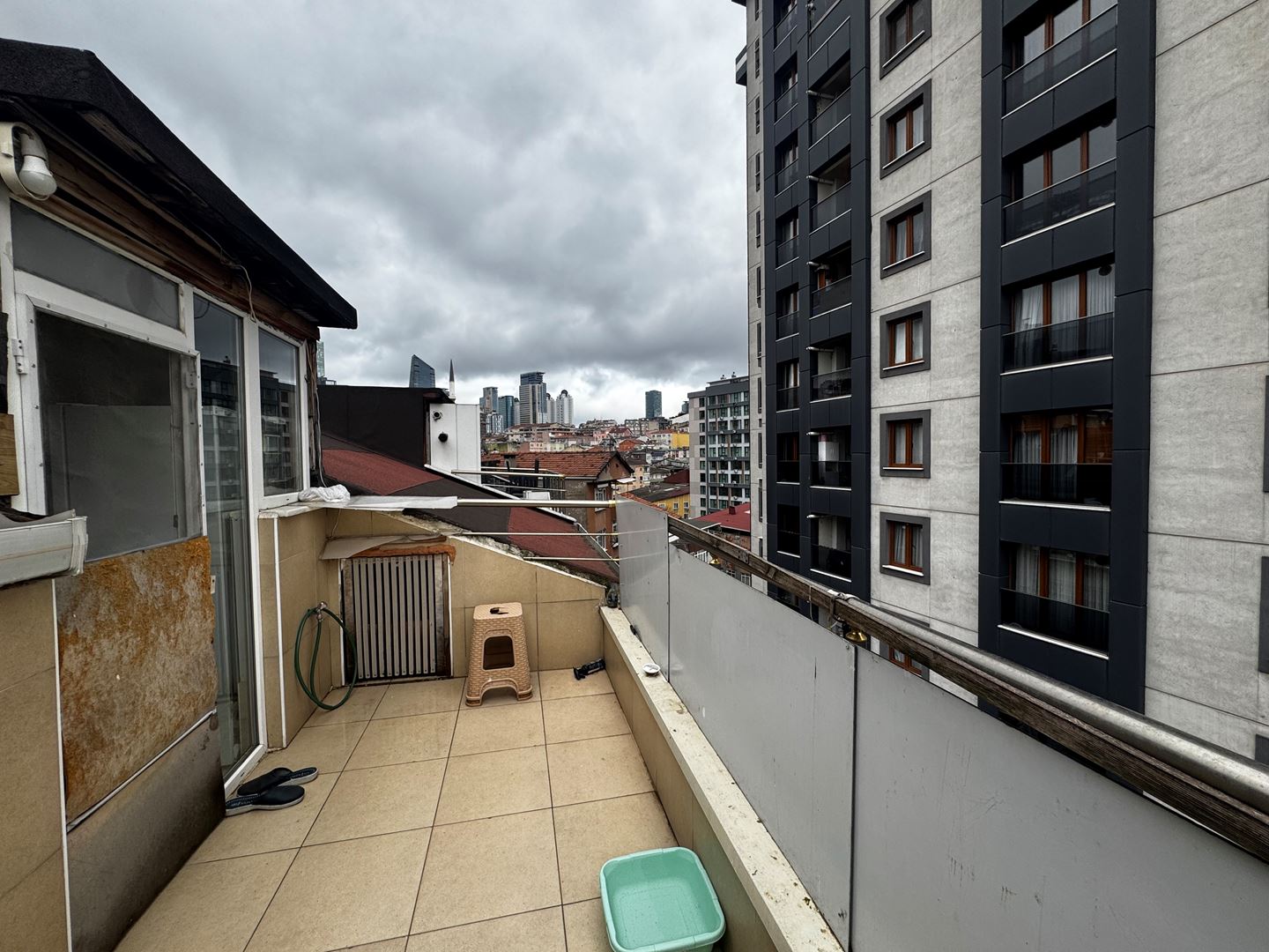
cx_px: 634
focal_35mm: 14
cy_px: 476
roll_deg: +1.0
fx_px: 513
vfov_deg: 85.7
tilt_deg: -2.3
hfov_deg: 102.1
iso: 40
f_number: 2.2
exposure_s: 1/335
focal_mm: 2.22
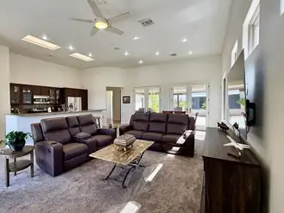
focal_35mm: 17
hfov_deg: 90.5
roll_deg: +0.8
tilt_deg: -0.2
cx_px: 123
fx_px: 140
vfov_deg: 74.8
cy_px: 106
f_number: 2.2
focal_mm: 2.22
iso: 125
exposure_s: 1/120
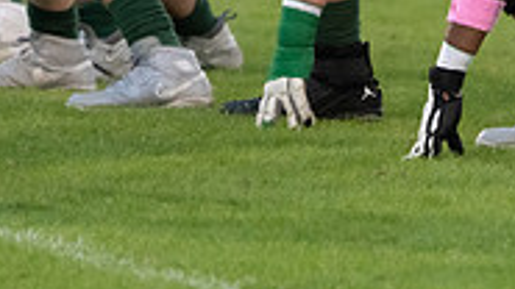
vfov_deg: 1.2
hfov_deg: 2.2
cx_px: 512
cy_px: -199
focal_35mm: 978
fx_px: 13353
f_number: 5.6
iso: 6400
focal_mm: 297
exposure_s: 1/1250
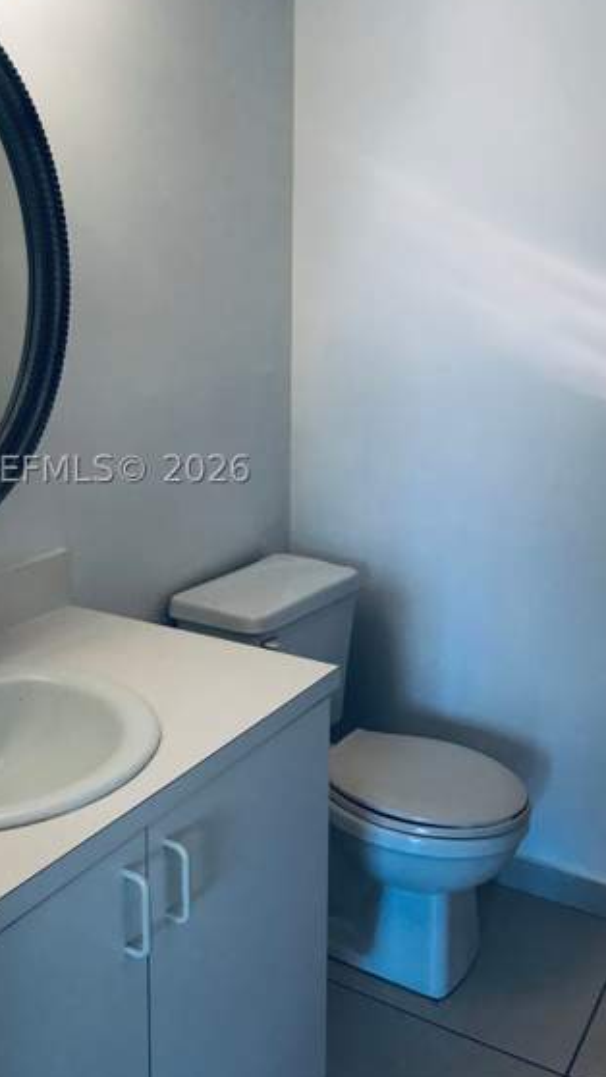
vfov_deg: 56.4
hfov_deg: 33.4
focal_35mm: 35
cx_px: 205
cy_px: 469
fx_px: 1000
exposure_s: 1/40
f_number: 1.8
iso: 25
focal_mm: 3.99
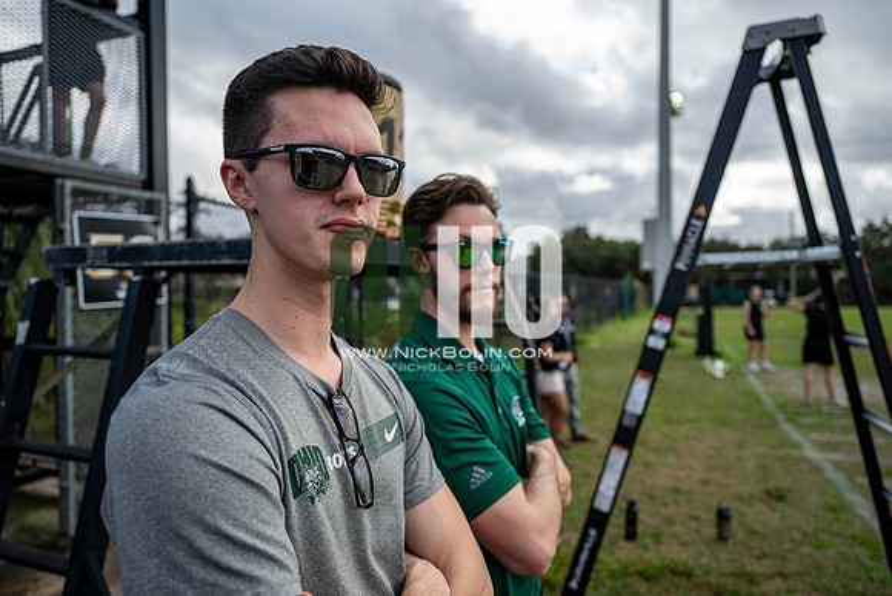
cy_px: 298
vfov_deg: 53.2
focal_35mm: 24
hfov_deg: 73.7
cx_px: 446
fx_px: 595
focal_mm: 24
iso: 125
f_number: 2.8
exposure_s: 1/1250
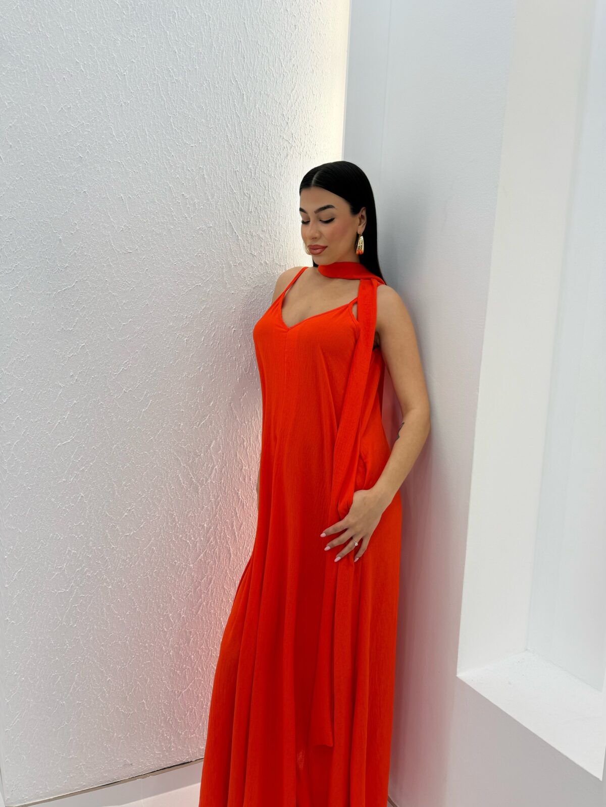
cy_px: 404
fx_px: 560
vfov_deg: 71.6
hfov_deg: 56.8
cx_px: 303
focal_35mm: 24
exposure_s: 1/111
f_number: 1.78
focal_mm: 6.76
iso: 64
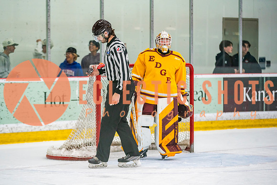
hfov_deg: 12.1
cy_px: 82
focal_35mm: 170
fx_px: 1311
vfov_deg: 8.1
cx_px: 123
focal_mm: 140
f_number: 2.8
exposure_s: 1/640
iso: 2000
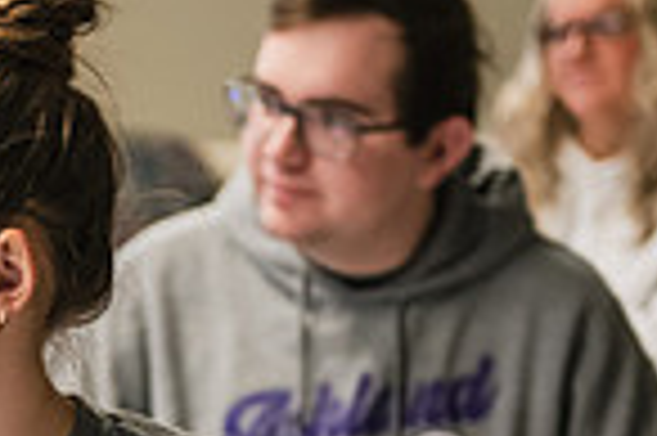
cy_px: 632
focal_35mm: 231
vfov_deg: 5.9
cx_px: -234
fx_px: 4211
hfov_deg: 8.8
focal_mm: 58
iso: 1250
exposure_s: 1/125
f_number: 2.8
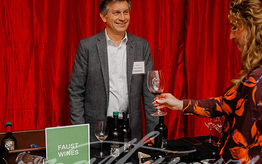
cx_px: 125
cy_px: 97
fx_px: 343
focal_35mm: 48
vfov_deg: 26.8
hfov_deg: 41.8
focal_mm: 36
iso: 1250
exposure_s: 1/125
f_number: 2.8
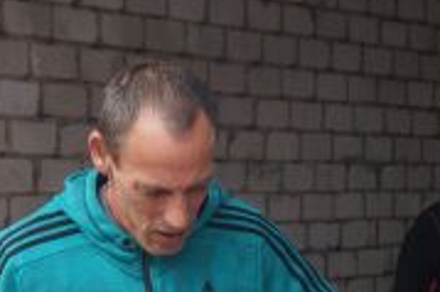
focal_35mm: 133
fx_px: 1624
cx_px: 27
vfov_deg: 10.0
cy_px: 402
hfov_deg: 15.2
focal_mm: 26
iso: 200
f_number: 4.5
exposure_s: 1/160
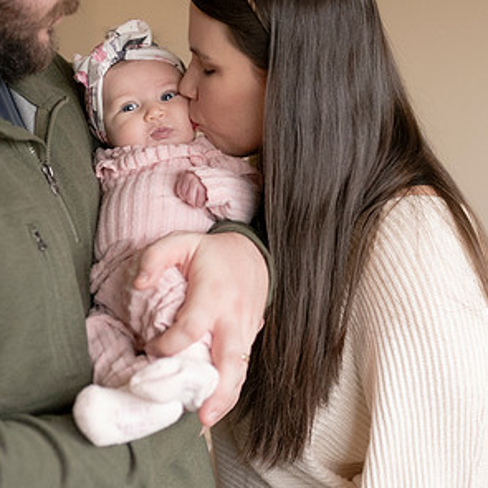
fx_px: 1085
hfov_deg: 25.2
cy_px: 172
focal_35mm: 68
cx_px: 320
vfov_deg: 25.3
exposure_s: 1/200
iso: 2000
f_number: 2.2
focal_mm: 35
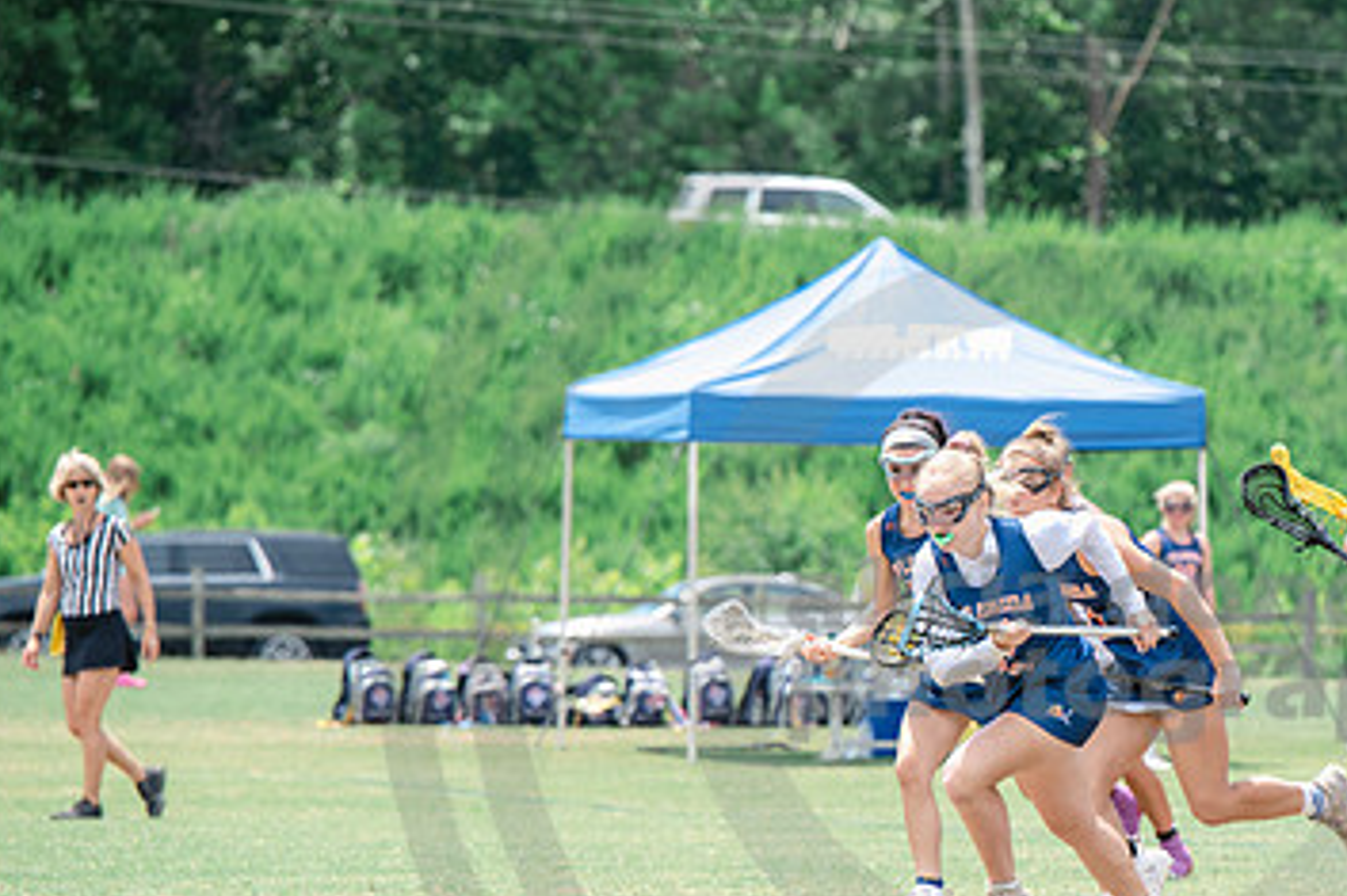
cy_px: 635
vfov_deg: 4.2
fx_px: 12304
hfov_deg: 6.3
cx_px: 1053
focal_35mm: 329
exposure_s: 1/1250
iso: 250
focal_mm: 200
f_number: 4.5
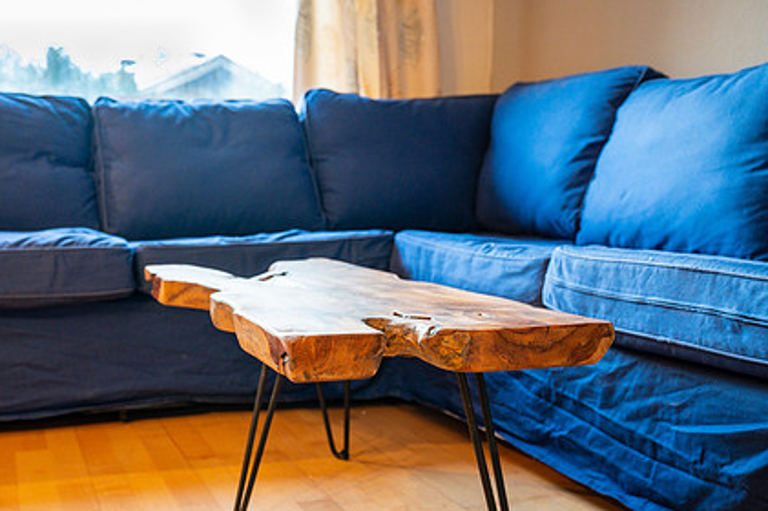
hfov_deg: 45.9
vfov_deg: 31.7
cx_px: 272
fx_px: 895
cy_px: 319
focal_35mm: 42
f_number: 4.5
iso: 800
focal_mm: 30.5
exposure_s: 1/60
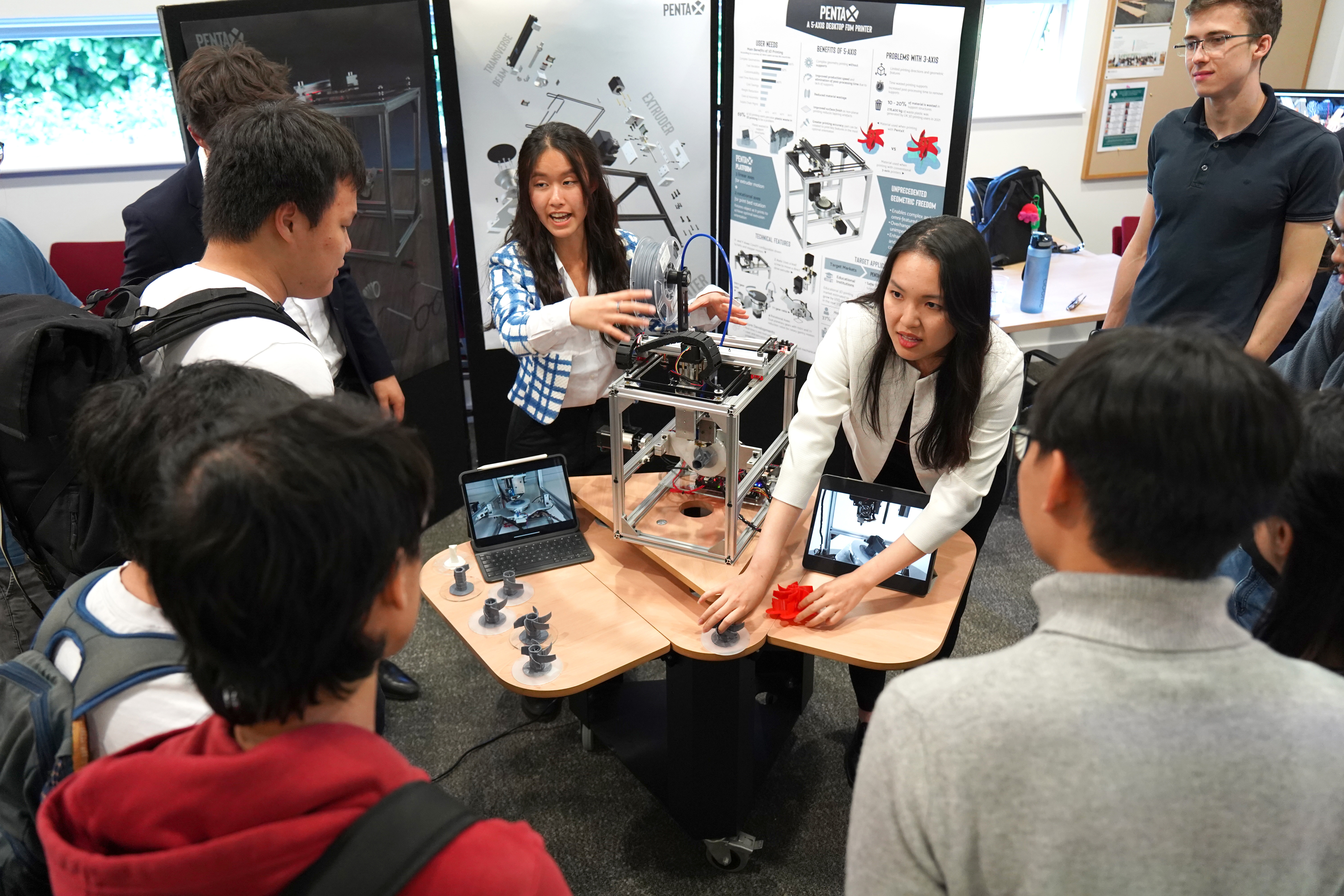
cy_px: 448
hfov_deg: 65.5
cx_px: 672
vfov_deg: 46.4
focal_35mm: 28
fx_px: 1045
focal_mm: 28
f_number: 3.5
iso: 3200
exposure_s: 1/100
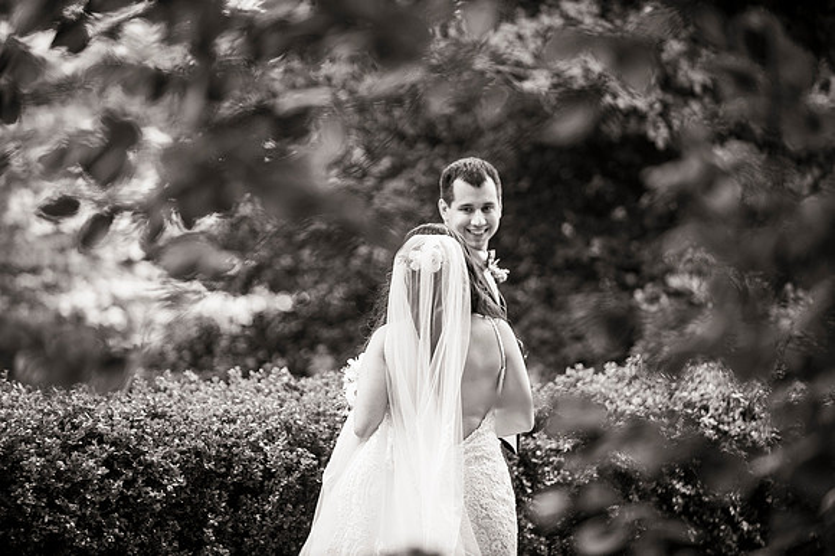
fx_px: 3709
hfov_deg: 12.8
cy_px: 278
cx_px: 418
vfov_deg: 8.6
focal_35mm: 160
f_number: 2.8
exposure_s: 1/1000
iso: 800
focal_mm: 160
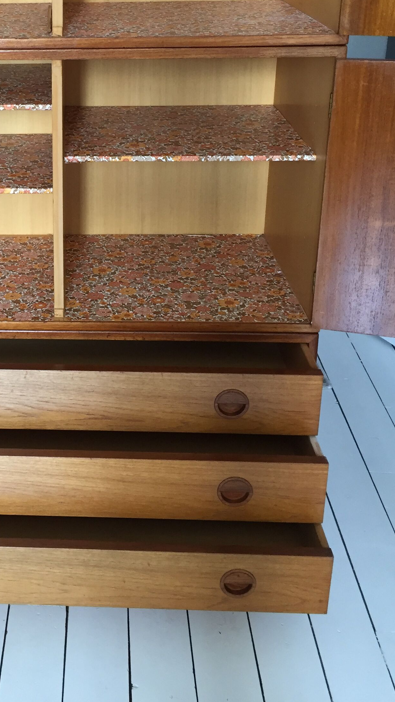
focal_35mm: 47
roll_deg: +0.9
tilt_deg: -19.2
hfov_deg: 24.6
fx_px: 875
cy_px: 183
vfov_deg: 42.5
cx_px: 30
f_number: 2.2
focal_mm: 4.15
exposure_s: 1/33
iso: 125
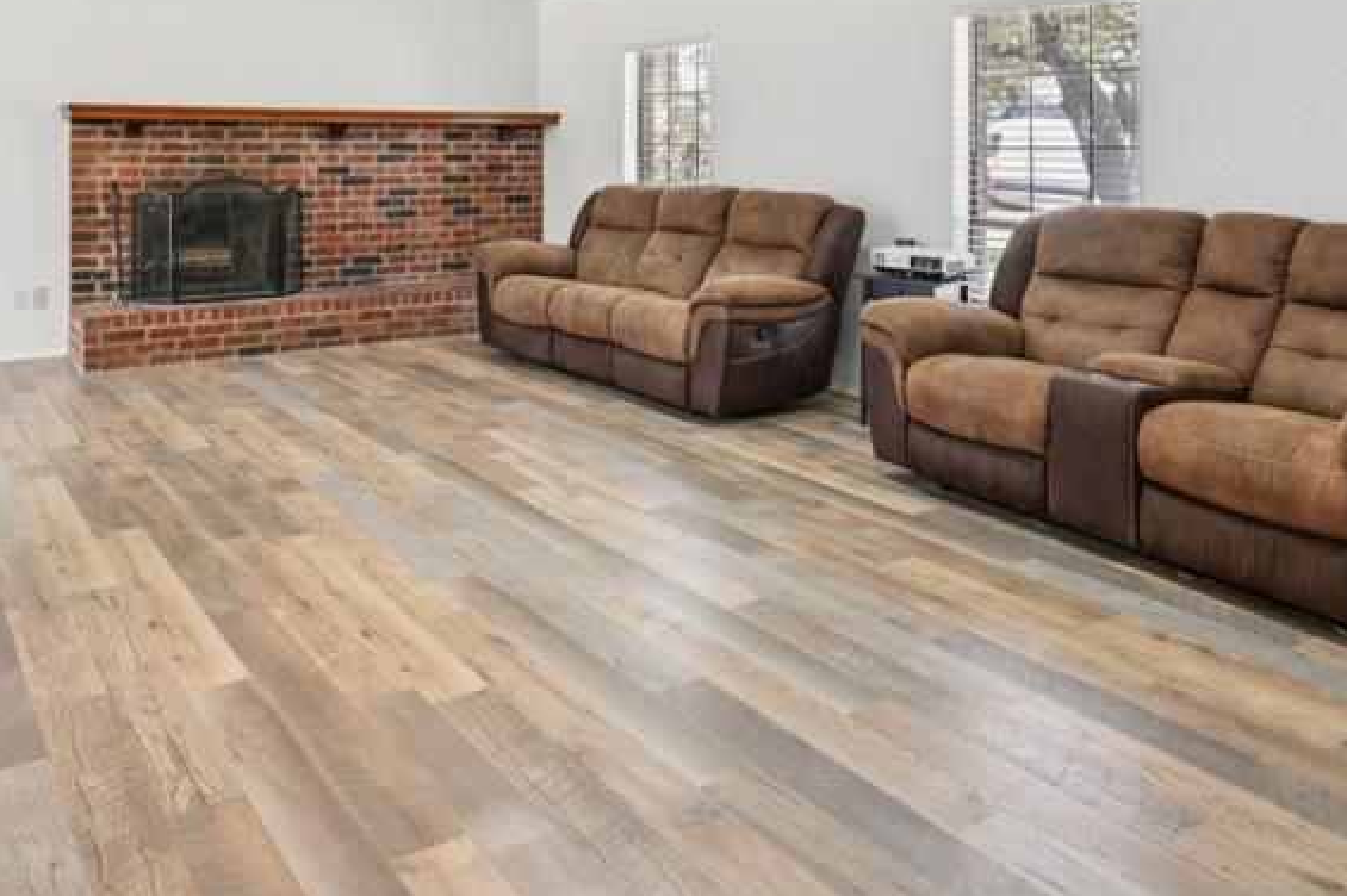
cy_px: 131
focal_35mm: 29
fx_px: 1084
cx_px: 529
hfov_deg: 63.0
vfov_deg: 42.1
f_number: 8
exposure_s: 1/15
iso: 400
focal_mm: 16
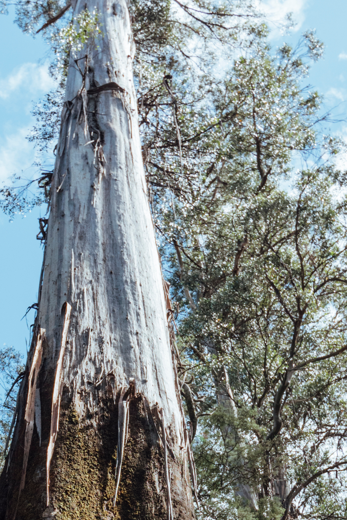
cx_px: 3
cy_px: 628
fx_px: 931
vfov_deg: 27.4
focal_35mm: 64
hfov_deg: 20.5
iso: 200
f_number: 2.8
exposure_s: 1/2000
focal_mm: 15
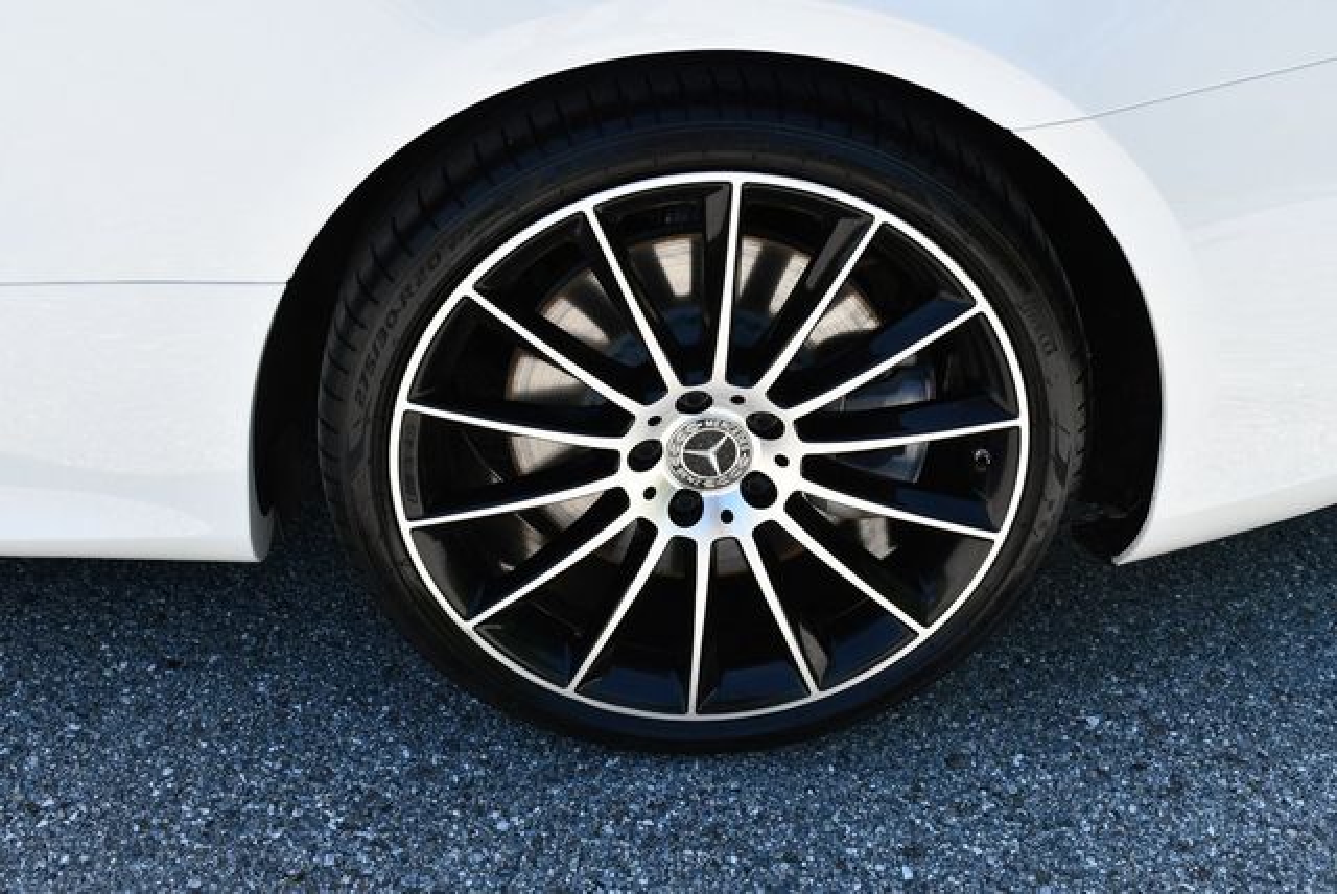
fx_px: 1636
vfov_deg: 30.6
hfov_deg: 44.5
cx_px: 668
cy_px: 447
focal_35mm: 44
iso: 200
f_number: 7.1
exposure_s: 1/250
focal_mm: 22
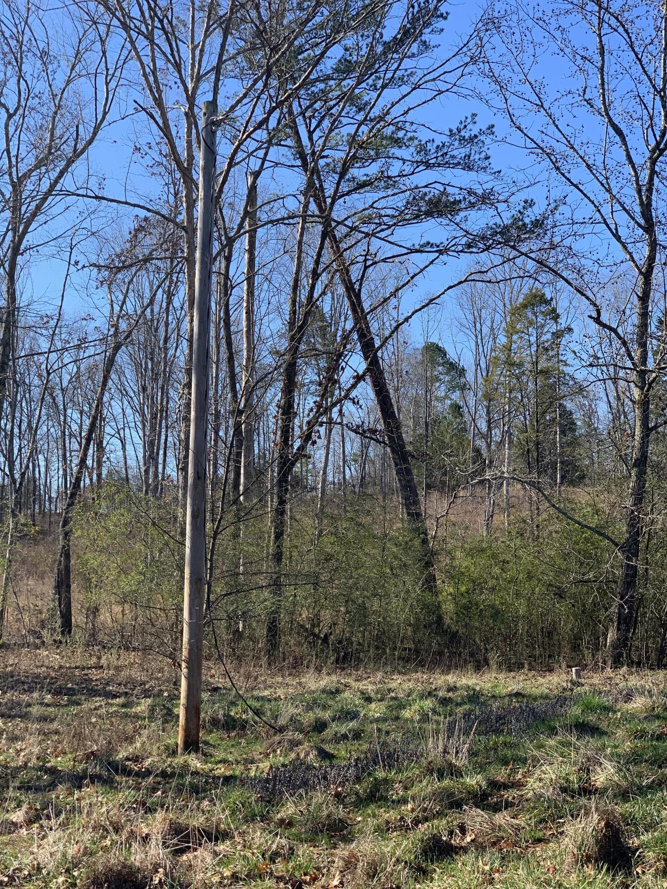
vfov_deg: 36.8
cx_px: 334
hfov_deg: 28.0
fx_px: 1336
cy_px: 444
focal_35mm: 52
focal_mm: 6
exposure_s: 1/539
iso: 16
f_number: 2.4
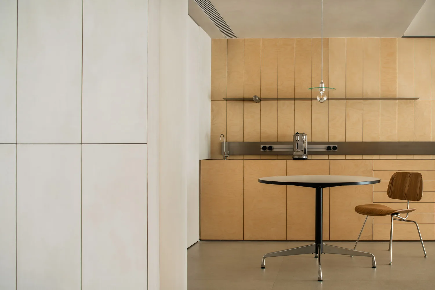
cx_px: 218
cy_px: 145
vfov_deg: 29.9
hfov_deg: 43.6
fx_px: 544
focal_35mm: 45
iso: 100
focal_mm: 45
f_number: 11
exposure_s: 1/2
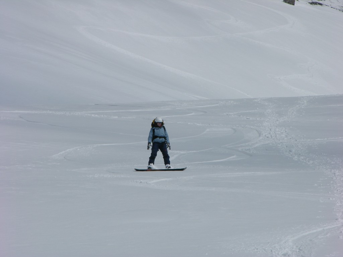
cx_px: 172
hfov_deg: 7.3
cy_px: 128
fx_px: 2675
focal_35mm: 270
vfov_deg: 5.5
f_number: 7.4
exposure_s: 1/680
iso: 50
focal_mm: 67.7
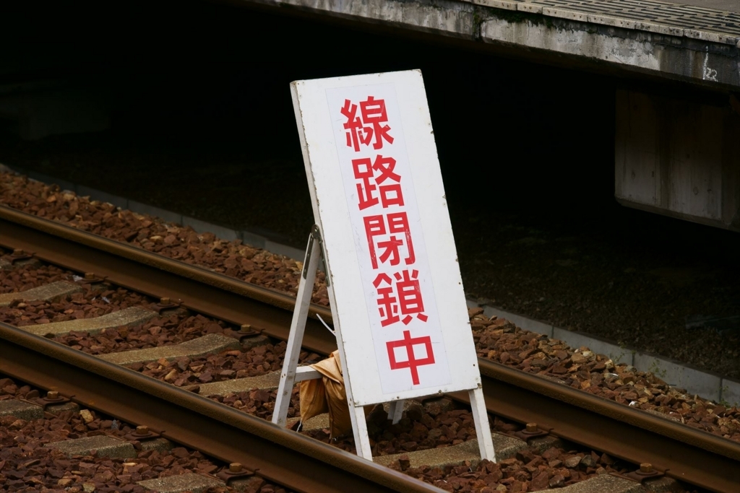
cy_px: 246
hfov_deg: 11.8
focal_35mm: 174
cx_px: 370
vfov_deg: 7.9
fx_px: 3577
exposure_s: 1/160
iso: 125
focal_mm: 174
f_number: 7.1
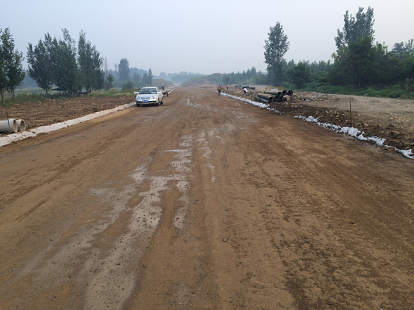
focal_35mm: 29
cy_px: 155
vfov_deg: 48.2
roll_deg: +1.8
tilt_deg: -14.1
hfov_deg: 61.7
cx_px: 207
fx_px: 347
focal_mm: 4.15
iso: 32
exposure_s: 1/265
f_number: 2.2
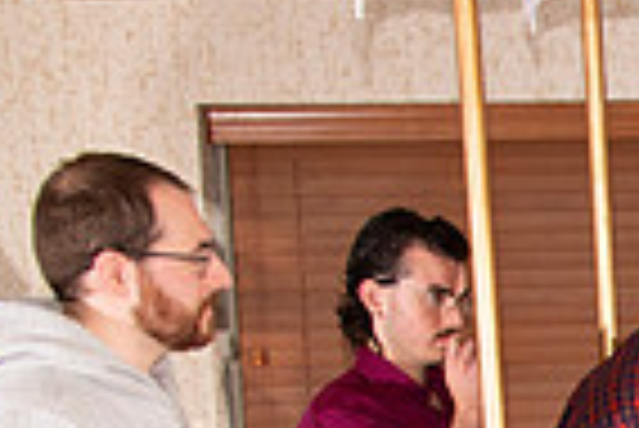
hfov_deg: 12.8
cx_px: 1202
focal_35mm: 143
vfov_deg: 9.3
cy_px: 660
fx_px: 2541
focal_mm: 35
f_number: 7.1
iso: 1250
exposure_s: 1/160
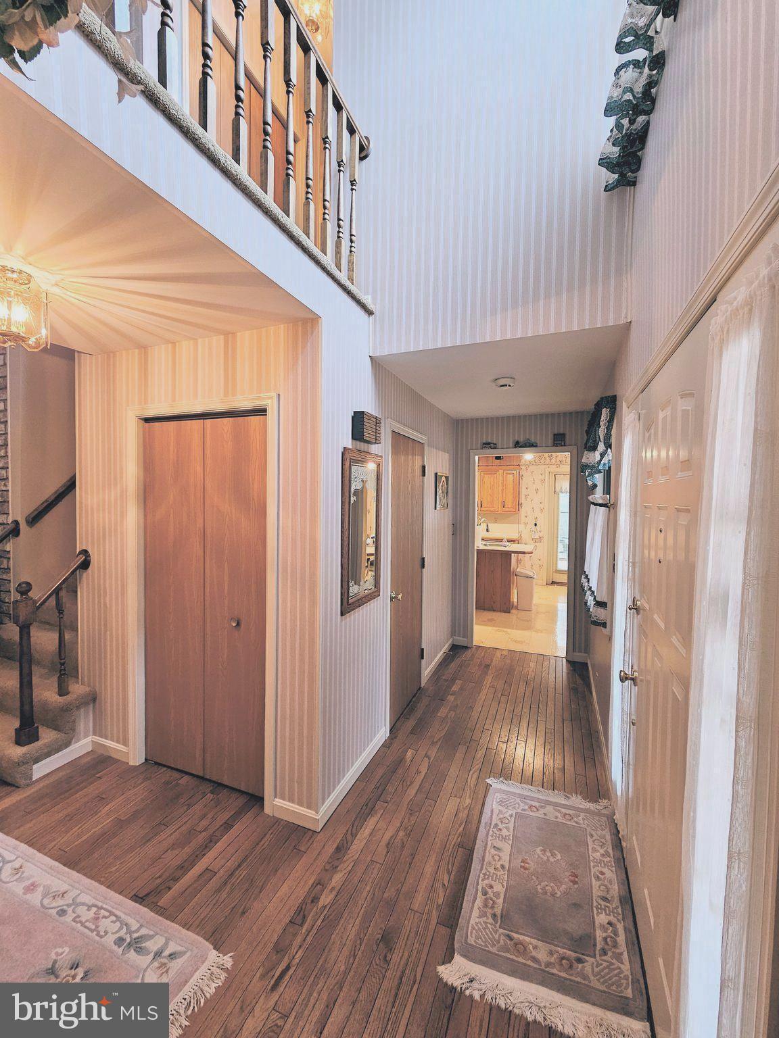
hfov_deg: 89.9
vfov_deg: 106.2
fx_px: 390
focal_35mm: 13
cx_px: 390
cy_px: 519
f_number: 2.2
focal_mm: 2.2
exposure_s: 1/60
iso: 250
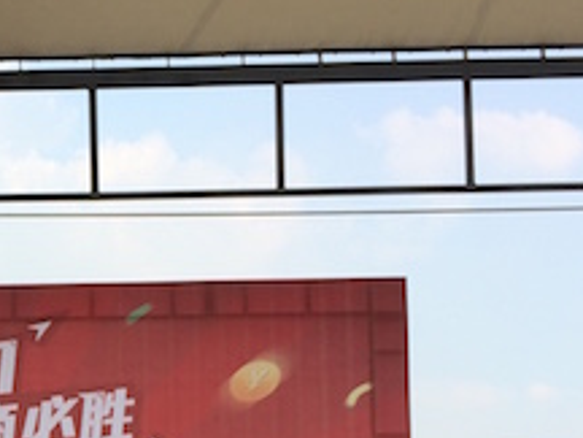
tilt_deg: +5.4
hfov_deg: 21.8
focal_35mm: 85
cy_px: 508
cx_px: -65
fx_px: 1432
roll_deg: +0.7
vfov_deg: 16.7
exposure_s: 1/805
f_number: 2.2
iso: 32
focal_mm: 4.15
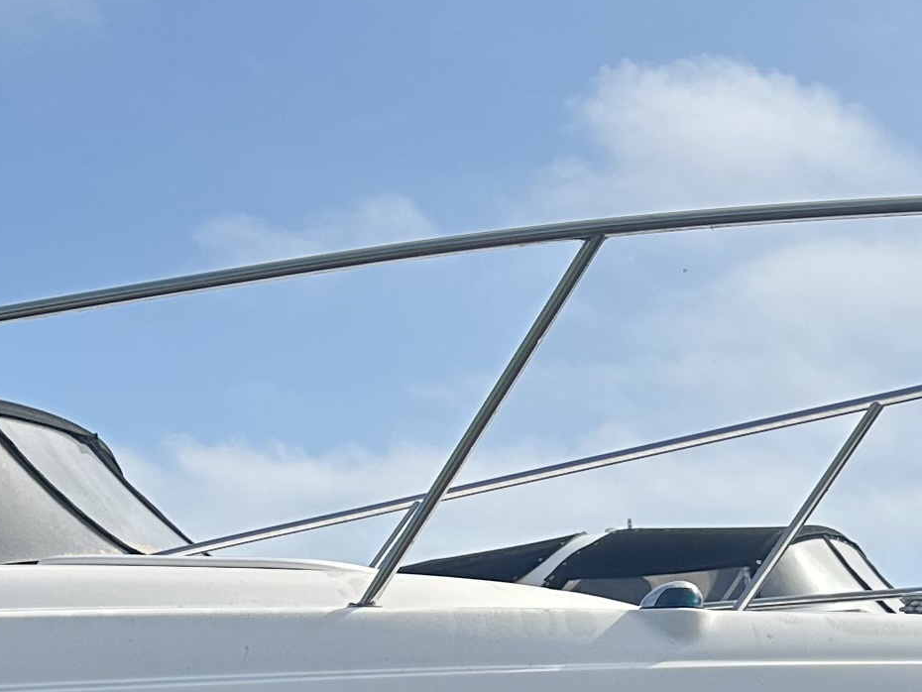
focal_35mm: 104
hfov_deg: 17.8
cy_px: 931
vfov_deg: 13.6
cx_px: -236
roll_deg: +0.3
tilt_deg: +1.1
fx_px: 2771
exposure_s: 1/5263
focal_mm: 6.86
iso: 80
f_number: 1.78
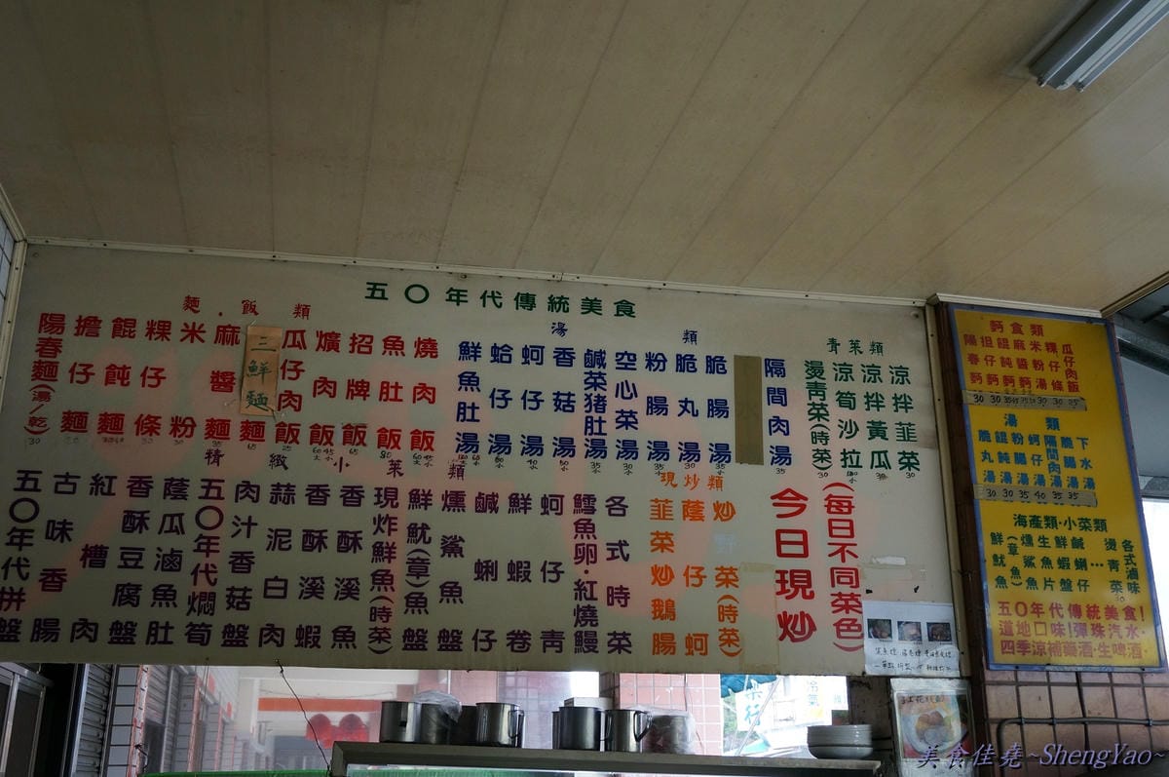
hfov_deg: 53.2
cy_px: 388
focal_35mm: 36
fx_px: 1168
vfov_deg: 36.8
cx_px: 584
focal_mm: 24
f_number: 4.5
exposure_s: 1/160
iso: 800
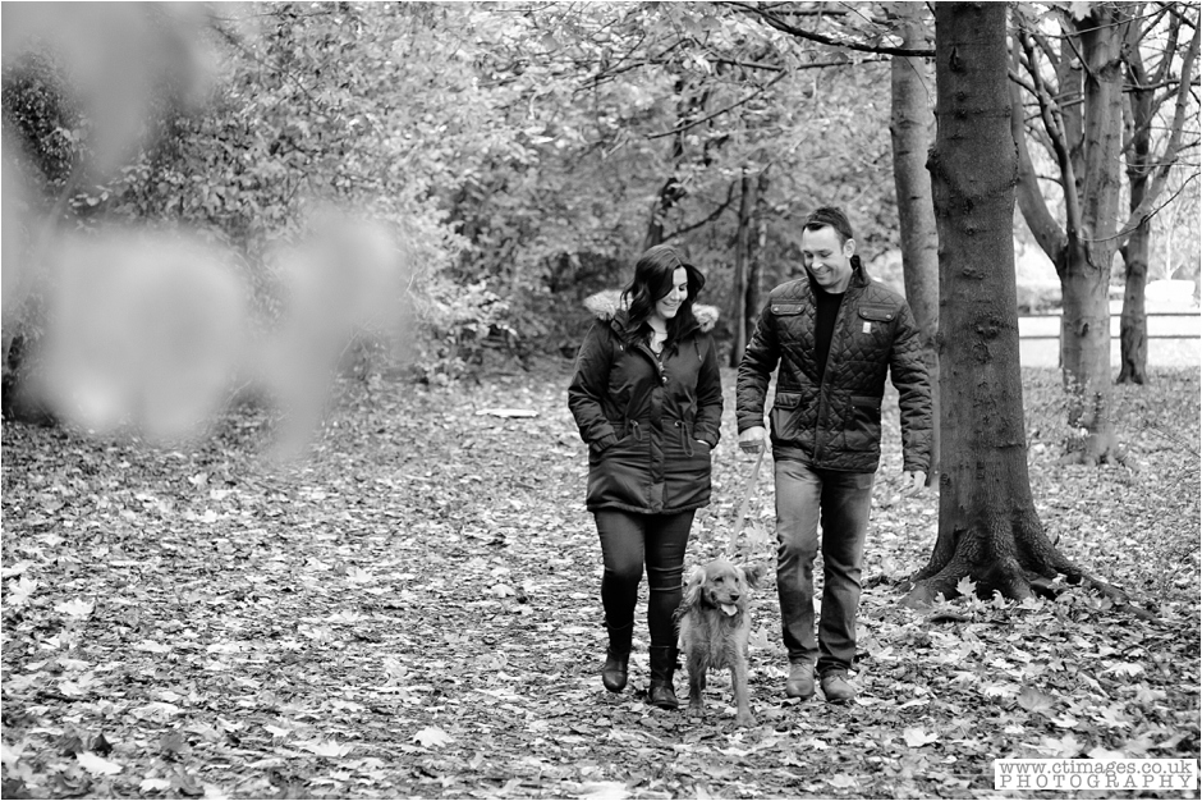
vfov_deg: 16.1
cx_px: 601
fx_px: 2837
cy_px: 400
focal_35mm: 85
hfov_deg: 23.9
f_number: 3.5
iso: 1250
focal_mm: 85
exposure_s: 1/160
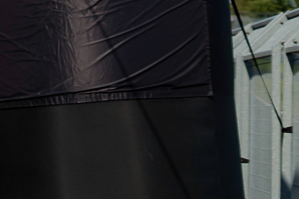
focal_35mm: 362
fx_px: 3005
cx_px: -761
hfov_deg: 5.2
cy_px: -14
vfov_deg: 3.8
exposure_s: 1/1600
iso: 100
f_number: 2.8
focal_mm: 50
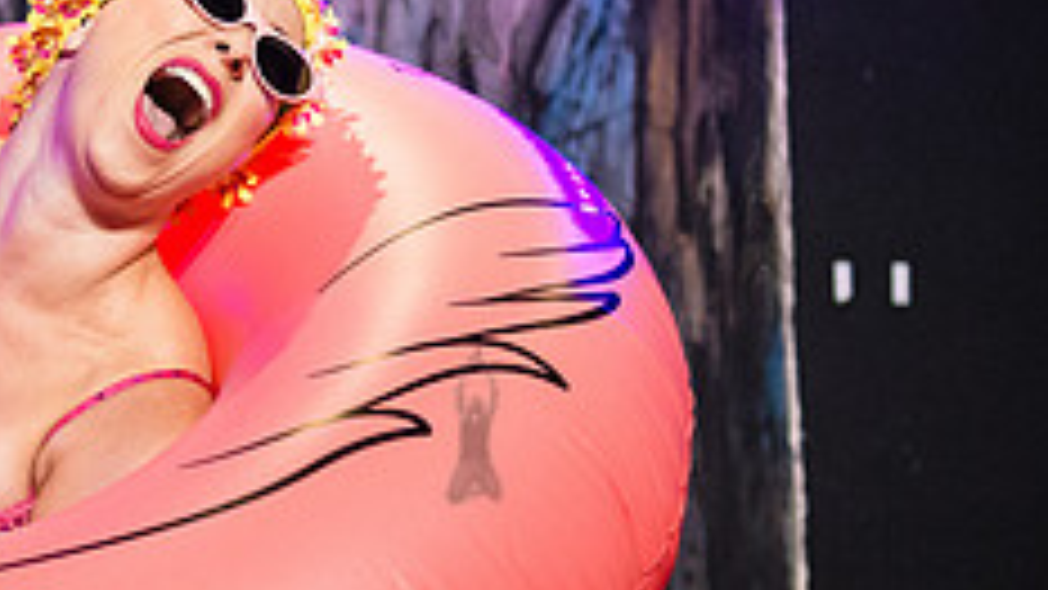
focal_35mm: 105
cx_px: 89
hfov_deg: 19.9
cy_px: 185
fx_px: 2917
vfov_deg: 11.5
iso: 3200
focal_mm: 35
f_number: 2
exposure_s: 1/400
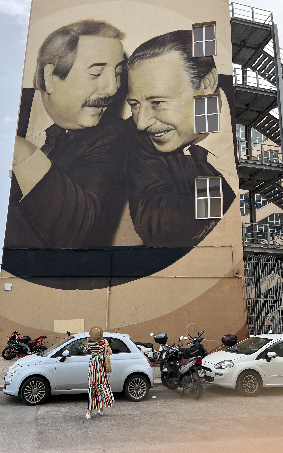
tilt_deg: +14.9
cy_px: 224
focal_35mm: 28
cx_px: 134
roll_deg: -1.5
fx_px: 346
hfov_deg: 44.5
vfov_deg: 66.5
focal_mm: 5.7
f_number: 1.5
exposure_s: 1/2123
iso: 50
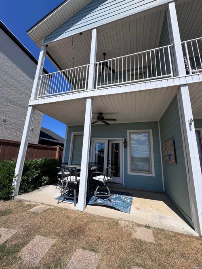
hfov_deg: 85.7
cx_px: 101
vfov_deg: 102.1
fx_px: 109
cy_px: 134
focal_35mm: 14
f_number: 2.2
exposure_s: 1/2208
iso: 50
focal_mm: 2.22
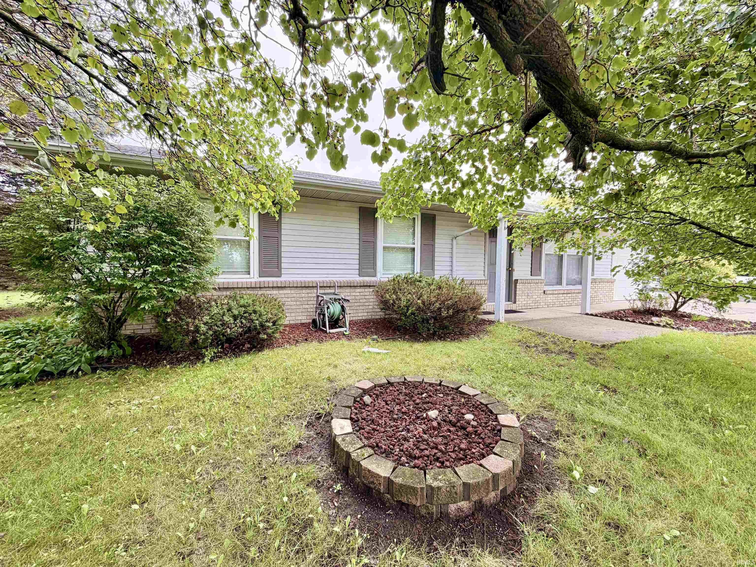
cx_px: 378
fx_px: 306
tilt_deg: -3.3
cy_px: 284
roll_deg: -0.7
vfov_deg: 85.7
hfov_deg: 102.1
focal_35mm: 14
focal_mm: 2.22
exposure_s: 1/227
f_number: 2.2
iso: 50
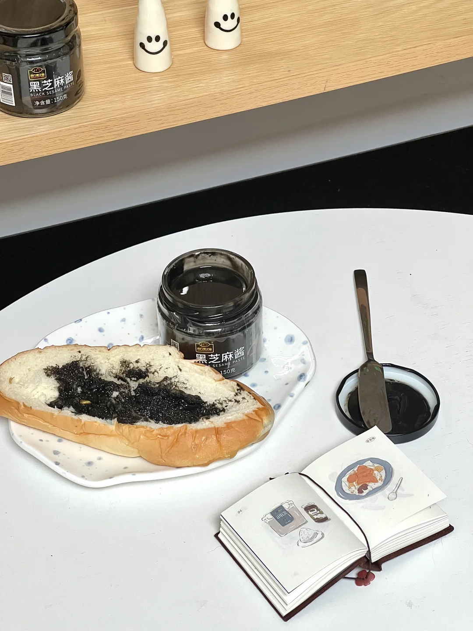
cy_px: 316
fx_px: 1403
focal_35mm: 77
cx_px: 236
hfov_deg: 19.1
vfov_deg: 25.3
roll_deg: +0.8
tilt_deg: -40.9
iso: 200
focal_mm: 9
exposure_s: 1/99
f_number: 2.8
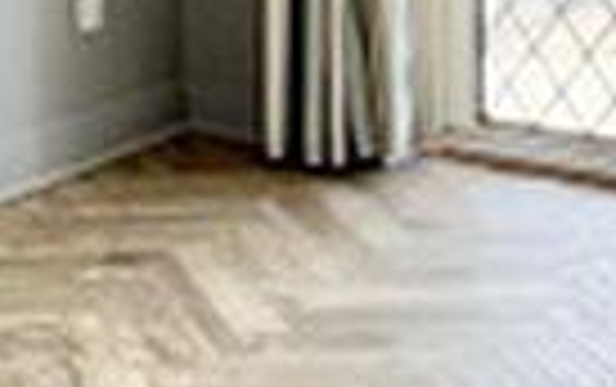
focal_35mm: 111
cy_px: -346
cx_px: -148
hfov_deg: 17.7
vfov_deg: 10.9
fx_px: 1866
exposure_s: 1/169
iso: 40
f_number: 2.2
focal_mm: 2.22
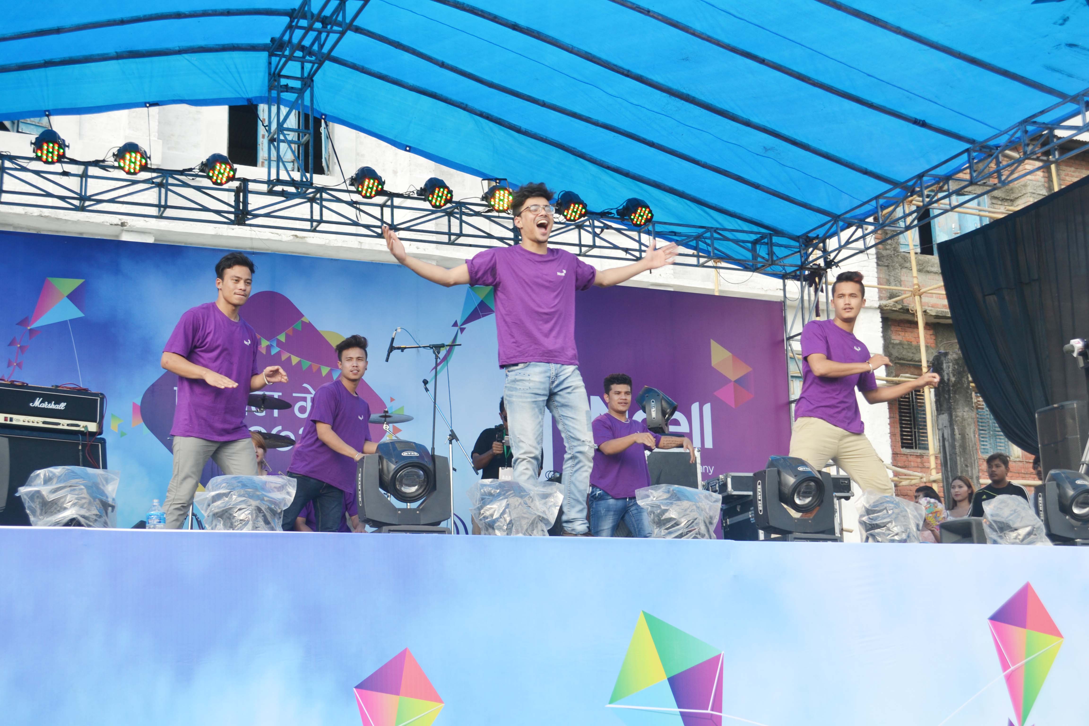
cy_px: 363
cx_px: 544
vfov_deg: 28.1
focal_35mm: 48
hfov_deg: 41.1
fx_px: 1452
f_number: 5.6
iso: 100
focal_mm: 32
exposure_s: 1/125
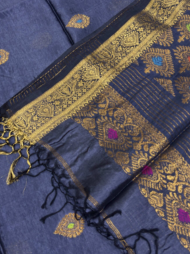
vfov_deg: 49.0
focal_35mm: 38
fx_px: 278
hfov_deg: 37.6
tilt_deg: -69.6
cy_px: 131
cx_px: 77
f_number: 1.6
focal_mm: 5.96
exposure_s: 1/100
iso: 64
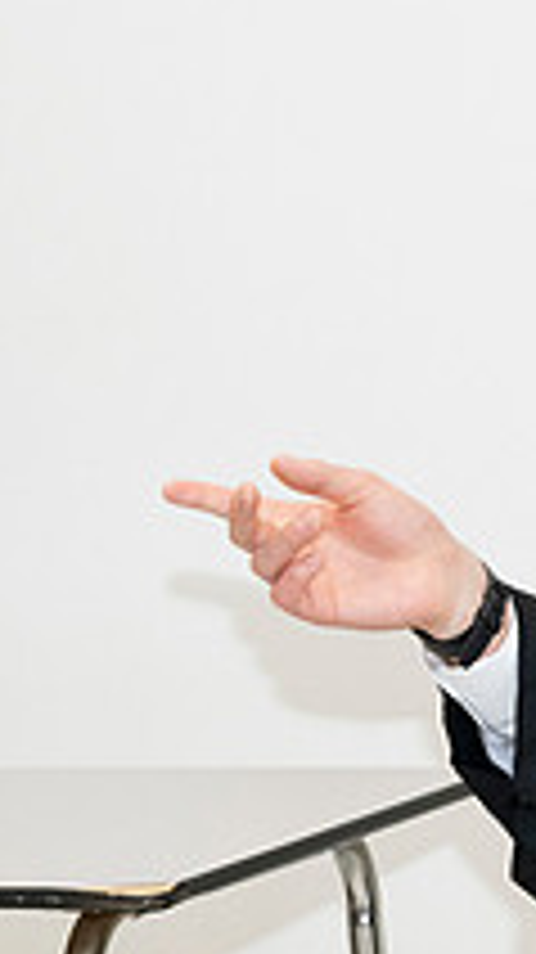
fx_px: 5163
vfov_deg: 10.6
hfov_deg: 5.8
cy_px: 502
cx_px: 1158
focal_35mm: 204
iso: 800
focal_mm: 71
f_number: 5.6
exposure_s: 1/80
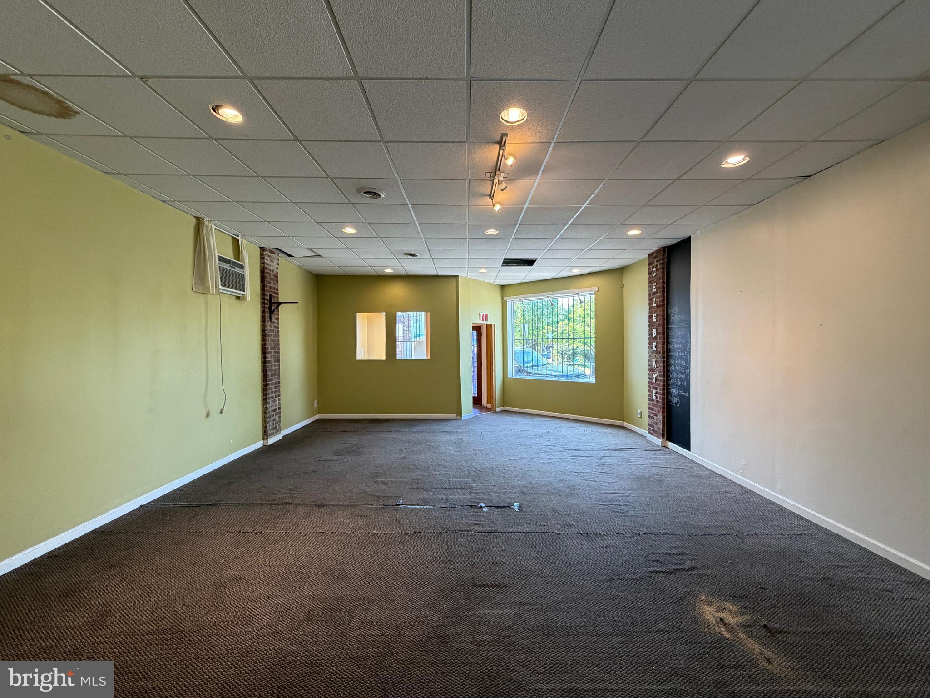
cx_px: 465
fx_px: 376
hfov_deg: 102.1
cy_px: 349
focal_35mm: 14
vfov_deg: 85.7
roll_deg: +0.7
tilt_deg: -1.0
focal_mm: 2.22
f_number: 2.2
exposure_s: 1/120
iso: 250
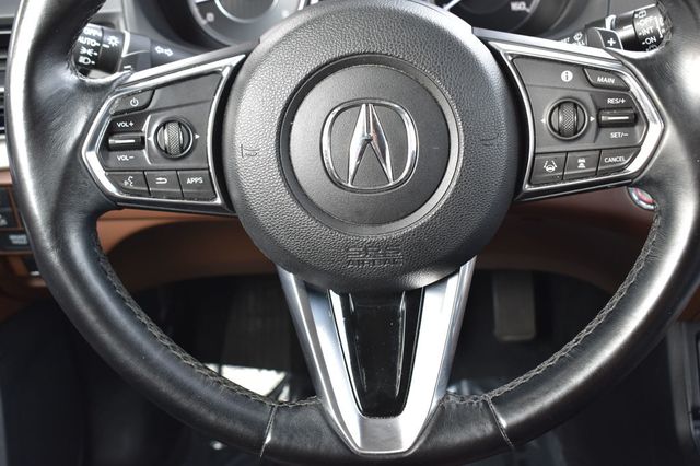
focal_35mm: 44
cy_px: 233
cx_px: 350
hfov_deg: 45.0
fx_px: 845
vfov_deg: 30.8
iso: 400
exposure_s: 1/25
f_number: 7.1
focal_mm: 29
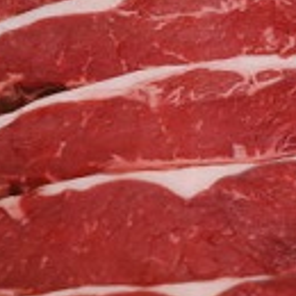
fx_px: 2631
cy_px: 109
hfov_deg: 6.4
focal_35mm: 272
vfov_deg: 6.4
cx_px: 405
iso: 400
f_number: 4.5
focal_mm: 62
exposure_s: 1/30
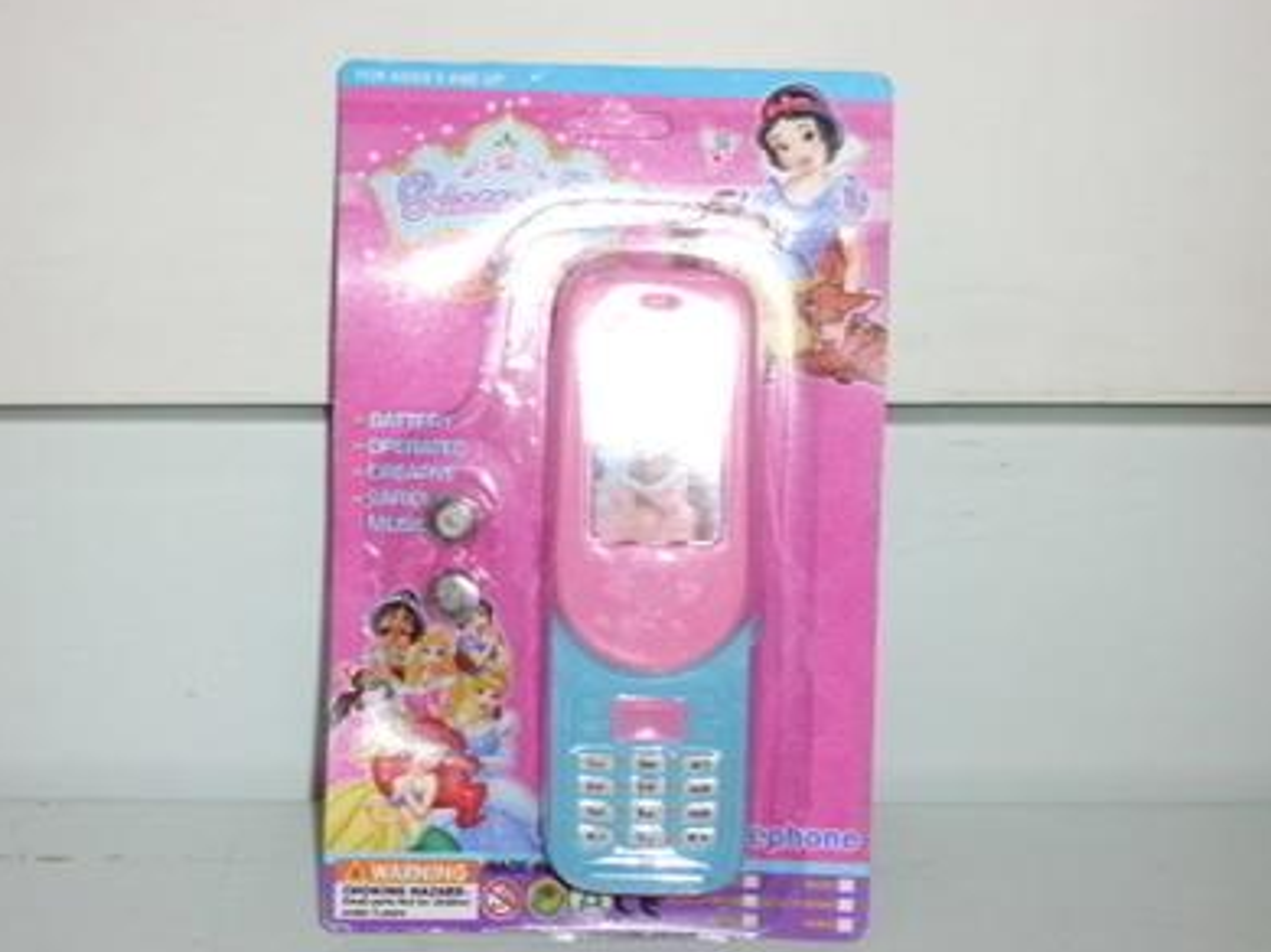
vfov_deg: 27.0
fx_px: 1982
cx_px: 662
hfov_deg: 35.6
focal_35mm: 54
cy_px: 463
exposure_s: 1/60
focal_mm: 8.4
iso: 64
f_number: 3.3
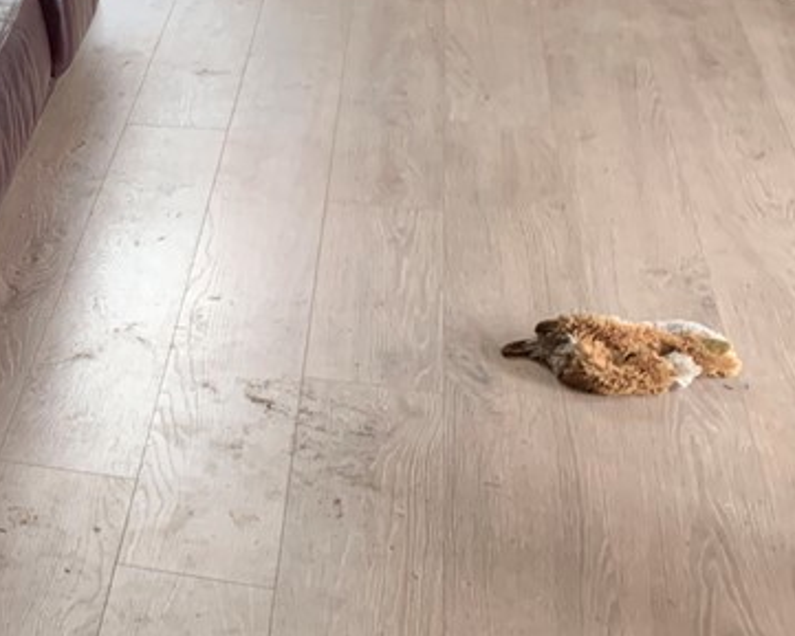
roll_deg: +5.5
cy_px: 218
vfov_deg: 21.2
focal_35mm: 72
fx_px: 1695
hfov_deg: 23.5
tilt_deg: -27.5
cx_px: -227
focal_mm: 4.25
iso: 250
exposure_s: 1/60
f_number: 1.8
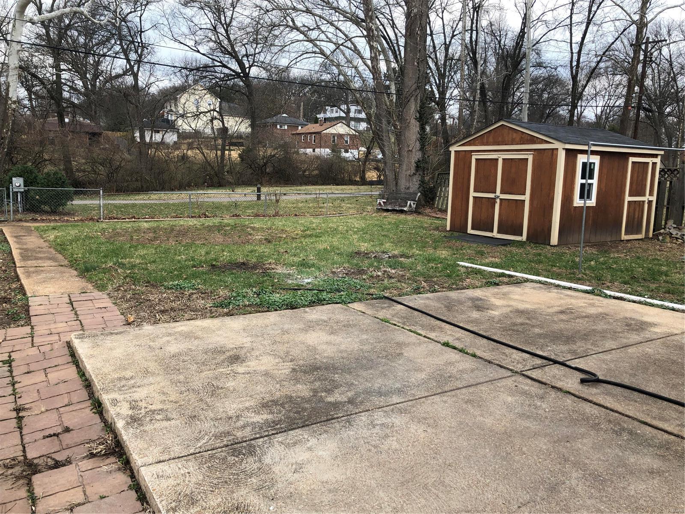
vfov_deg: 49.7
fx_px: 554
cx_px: 342
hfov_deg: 63.4
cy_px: 257
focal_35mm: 28
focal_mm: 4
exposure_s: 1/510
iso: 20
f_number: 1.8
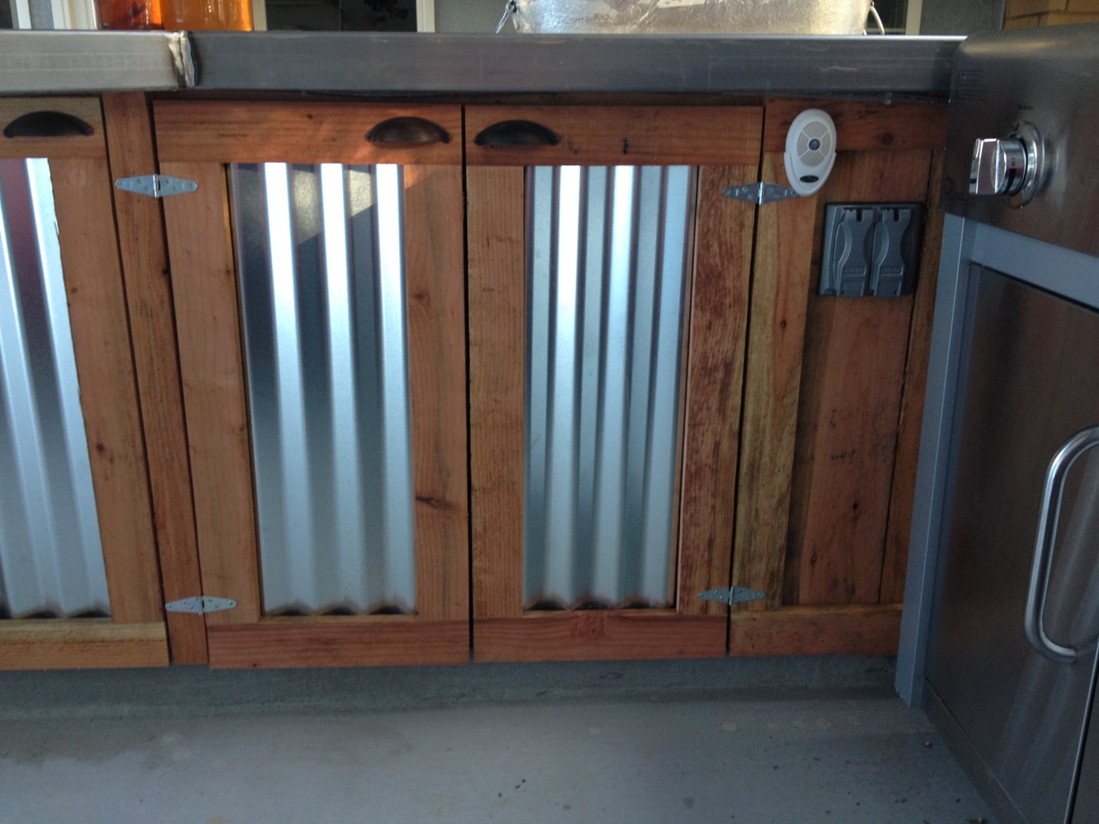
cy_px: 412
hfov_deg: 52.6
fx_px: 1111
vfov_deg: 40.7
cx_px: 550
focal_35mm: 35
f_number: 2.4
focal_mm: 4.28
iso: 50
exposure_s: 1/24
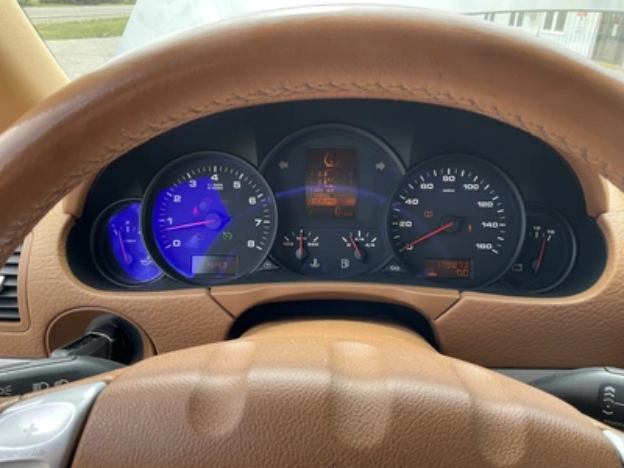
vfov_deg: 48.2
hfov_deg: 61.7
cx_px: 312
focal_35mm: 29
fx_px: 523
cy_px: 234
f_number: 1.8
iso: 20
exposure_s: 1/122
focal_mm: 3
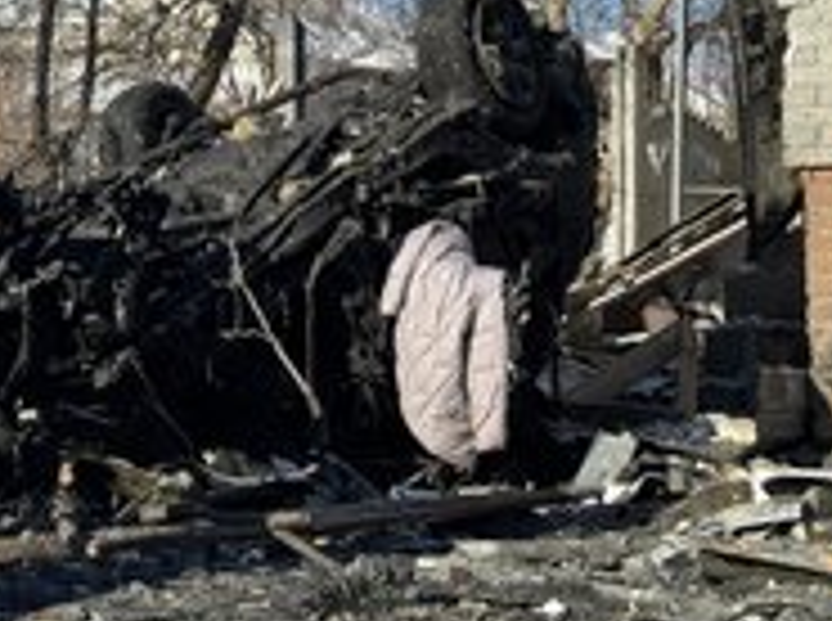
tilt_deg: +2.4
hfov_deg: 18.7
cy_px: 202
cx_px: 144
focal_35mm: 104
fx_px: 2495
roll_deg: -0.6
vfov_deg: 14.2
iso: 64
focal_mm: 6.76
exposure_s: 1/3096
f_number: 1.78
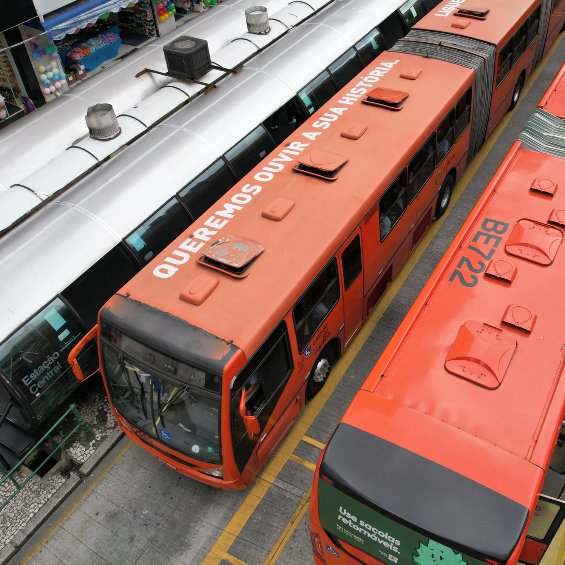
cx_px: 344
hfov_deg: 50.7
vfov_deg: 51.0
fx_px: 591
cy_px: 257
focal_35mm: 32
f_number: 2.8
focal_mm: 8.38
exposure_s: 1/500
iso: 100
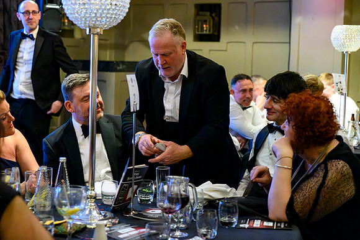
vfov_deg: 19.4
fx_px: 700
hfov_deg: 28.9
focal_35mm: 70
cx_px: 180
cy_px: 120
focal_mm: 70
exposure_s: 1/400
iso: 51200
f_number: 4
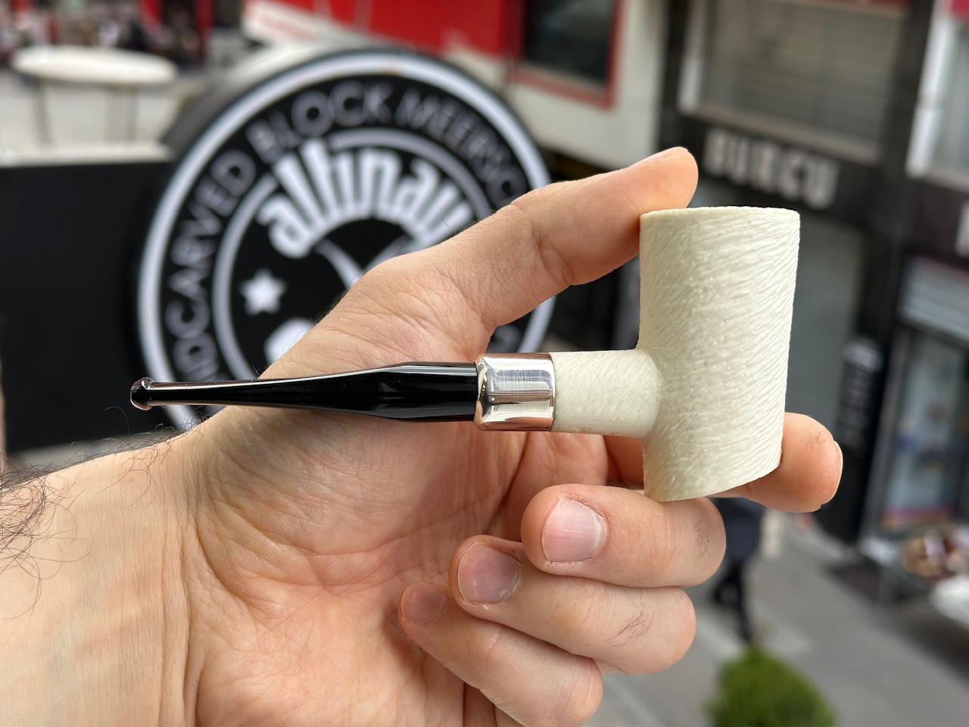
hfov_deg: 39.7
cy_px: 364
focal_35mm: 48
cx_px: 484
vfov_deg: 30.3
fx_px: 1344
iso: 64
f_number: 1.78
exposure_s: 1/529
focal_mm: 6.86
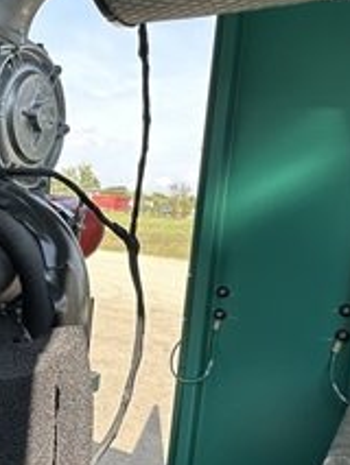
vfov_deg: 44.7
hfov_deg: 30.6
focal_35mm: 42
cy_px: 247
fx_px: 566
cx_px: -39
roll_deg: -3.8
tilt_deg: -5.3
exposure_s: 1/404
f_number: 2.2
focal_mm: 2.22
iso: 40
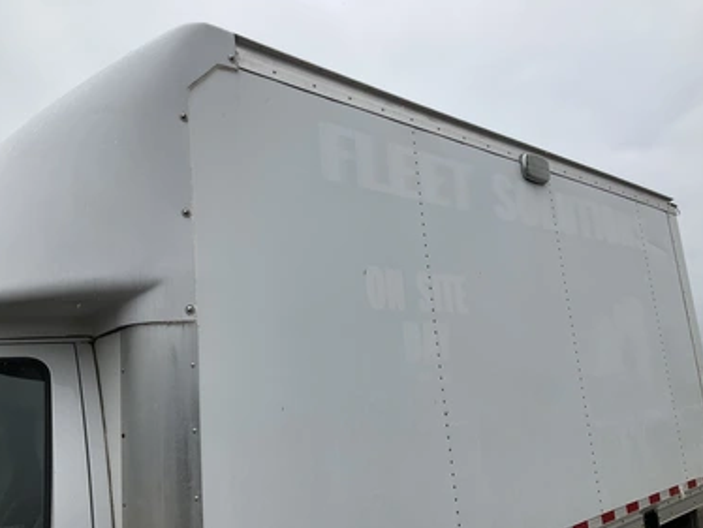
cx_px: 340
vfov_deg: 45.5
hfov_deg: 58.3
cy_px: 274
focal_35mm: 31
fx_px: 630
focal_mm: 3
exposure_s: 1/1912
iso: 25
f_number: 1.8
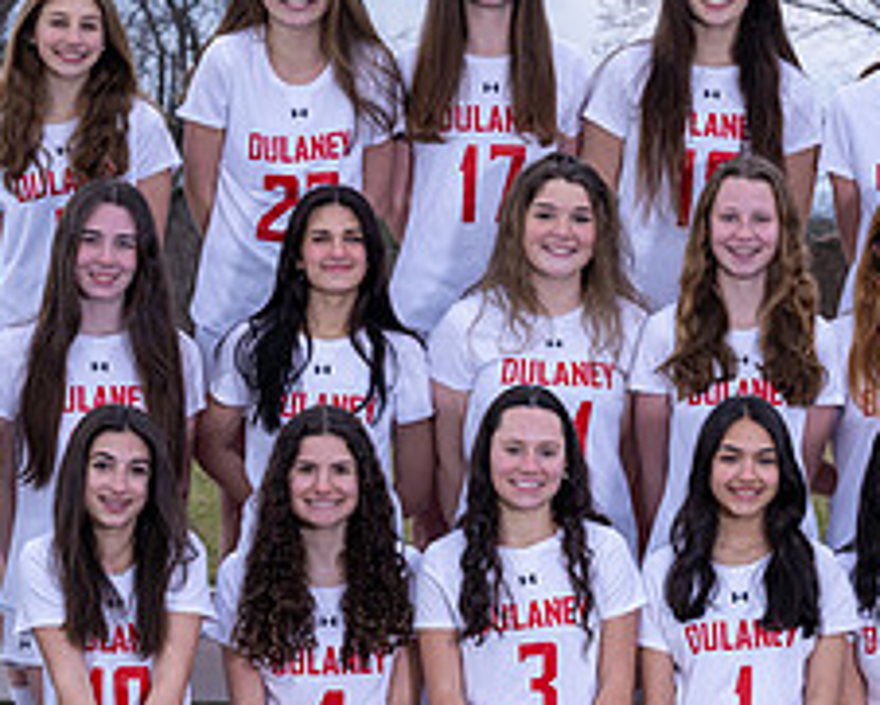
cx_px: 719
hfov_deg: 8.2
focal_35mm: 234
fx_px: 6097
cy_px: 568
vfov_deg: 6.6
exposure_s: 1/160
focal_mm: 70
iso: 200
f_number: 6.3
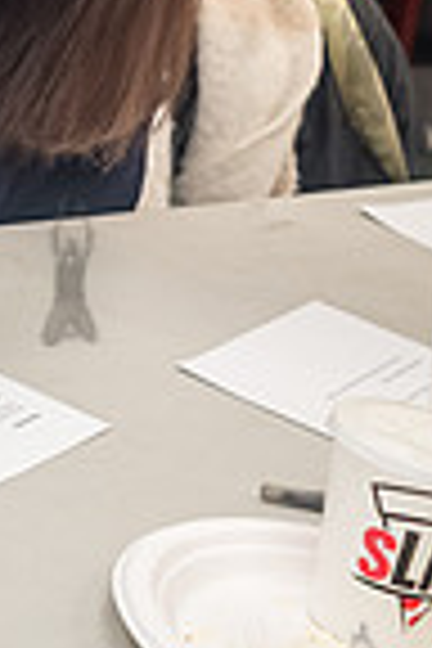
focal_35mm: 141
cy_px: 47
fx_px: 2538
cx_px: -513
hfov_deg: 9.0
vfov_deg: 14.4
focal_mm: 35
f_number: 4.5
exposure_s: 1/320
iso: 2500
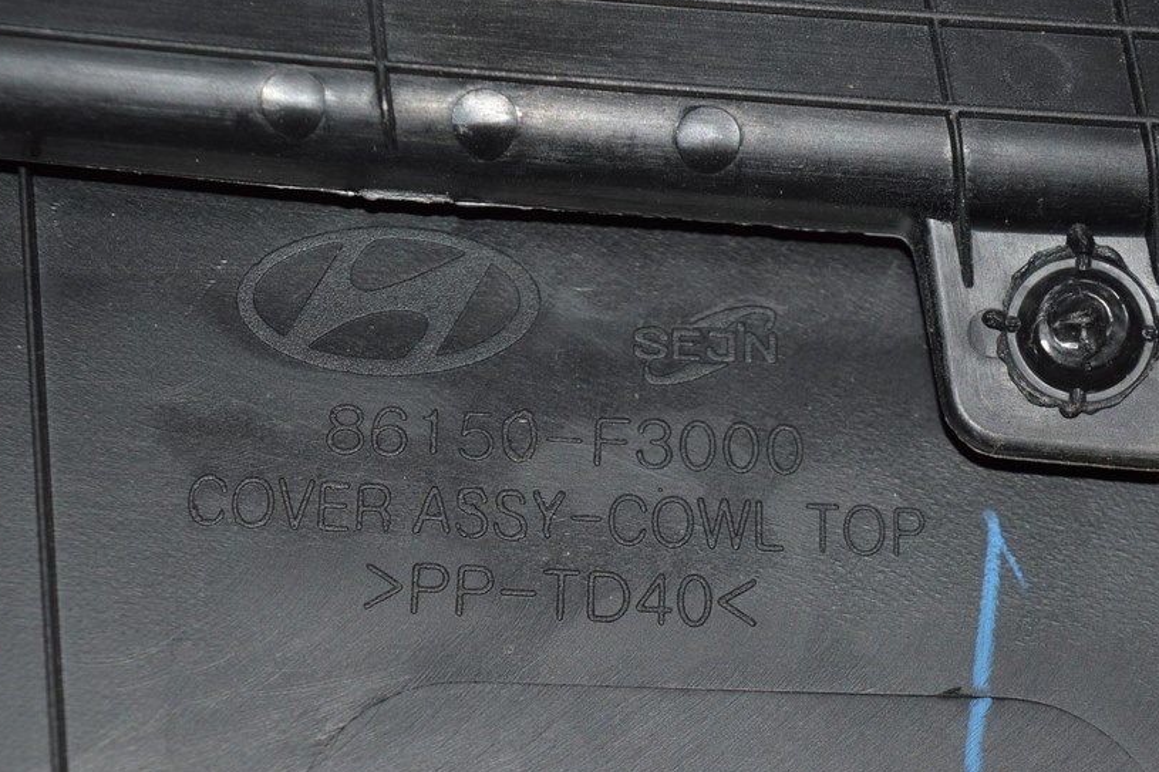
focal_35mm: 104
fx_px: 3335
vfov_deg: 13.2
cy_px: 477
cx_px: 593
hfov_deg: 19.7
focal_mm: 55
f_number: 8
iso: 100
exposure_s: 1/60
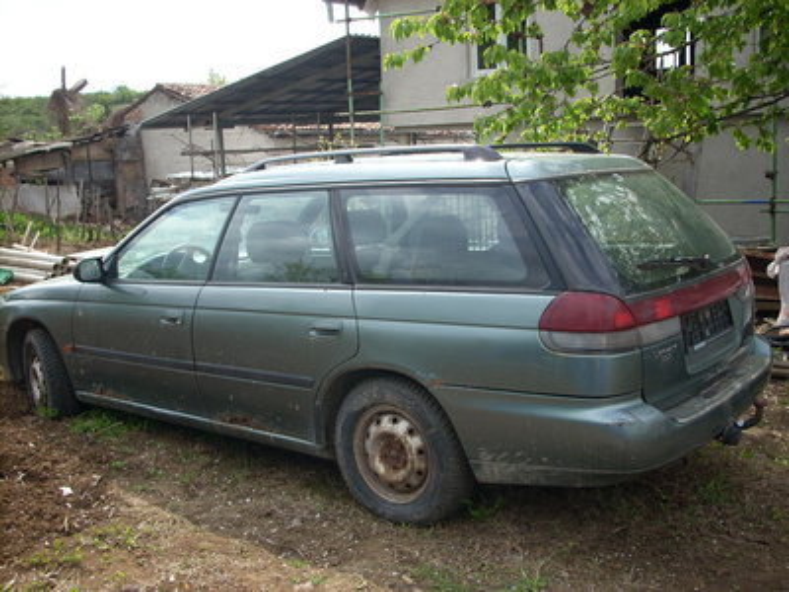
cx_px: 394
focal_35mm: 37
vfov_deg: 38.7
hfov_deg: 50.1
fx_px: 843
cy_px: 296
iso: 64
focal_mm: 6.2
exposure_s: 1/354
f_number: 2.8
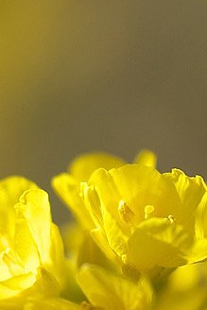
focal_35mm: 658
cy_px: 298
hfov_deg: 2.1
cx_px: -20
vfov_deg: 3.1
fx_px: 5669
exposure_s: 1/2000
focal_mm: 180
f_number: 4
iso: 200
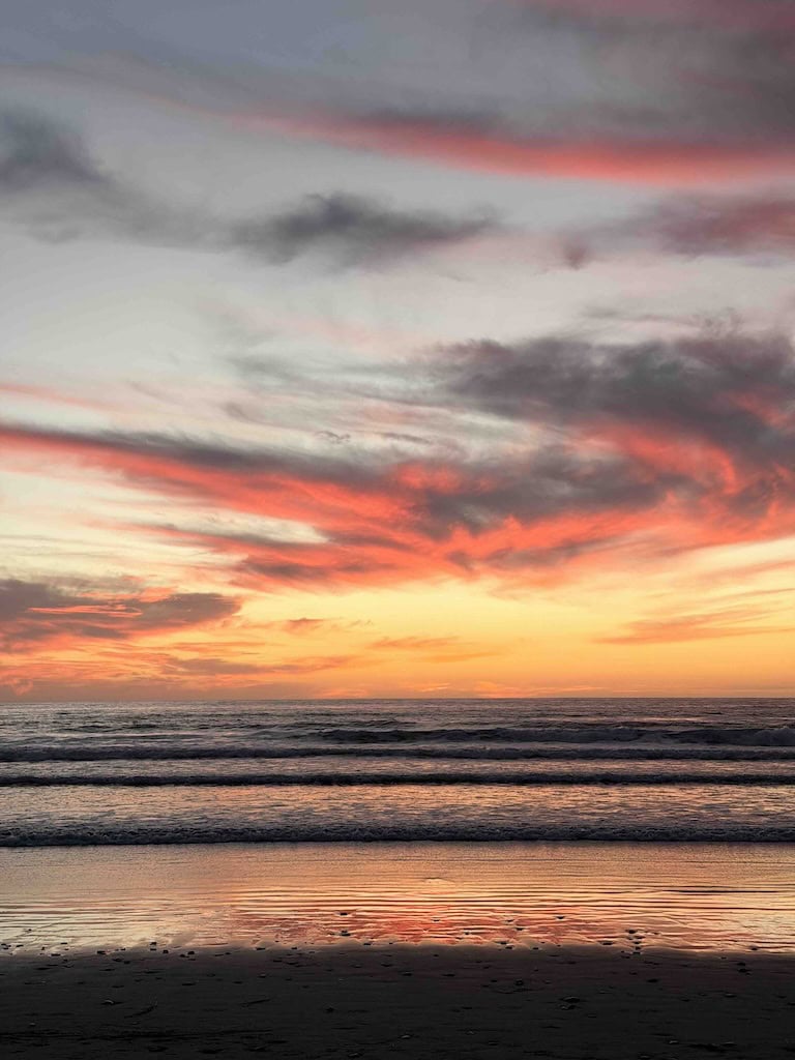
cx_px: 398
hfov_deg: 30.3
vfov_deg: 39.7
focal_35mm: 48
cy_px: 530
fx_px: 1470
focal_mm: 6.8
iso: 50
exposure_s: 1/189
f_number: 1.8
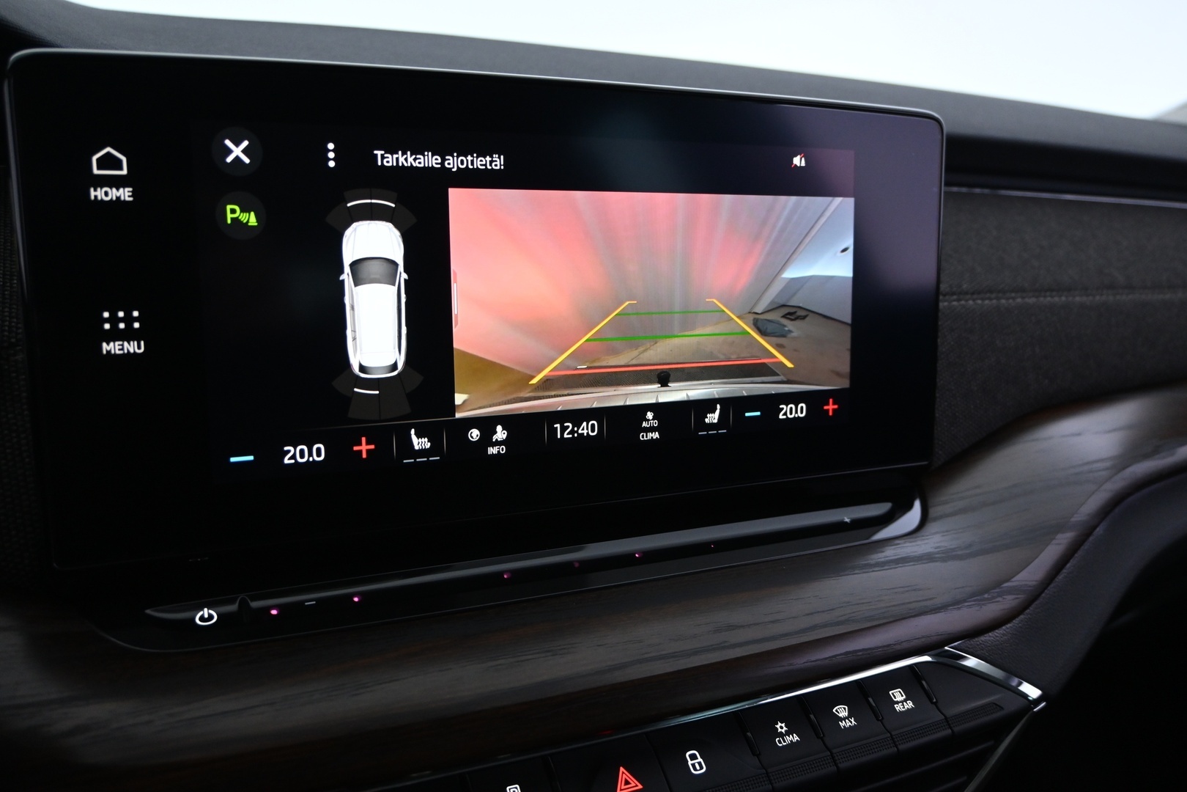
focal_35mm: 30
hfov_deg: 61.9
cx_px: 594
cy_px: 396
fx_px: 989
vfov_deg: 43.6
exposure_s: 1/30
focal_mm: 20
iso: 1250
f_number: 3.8
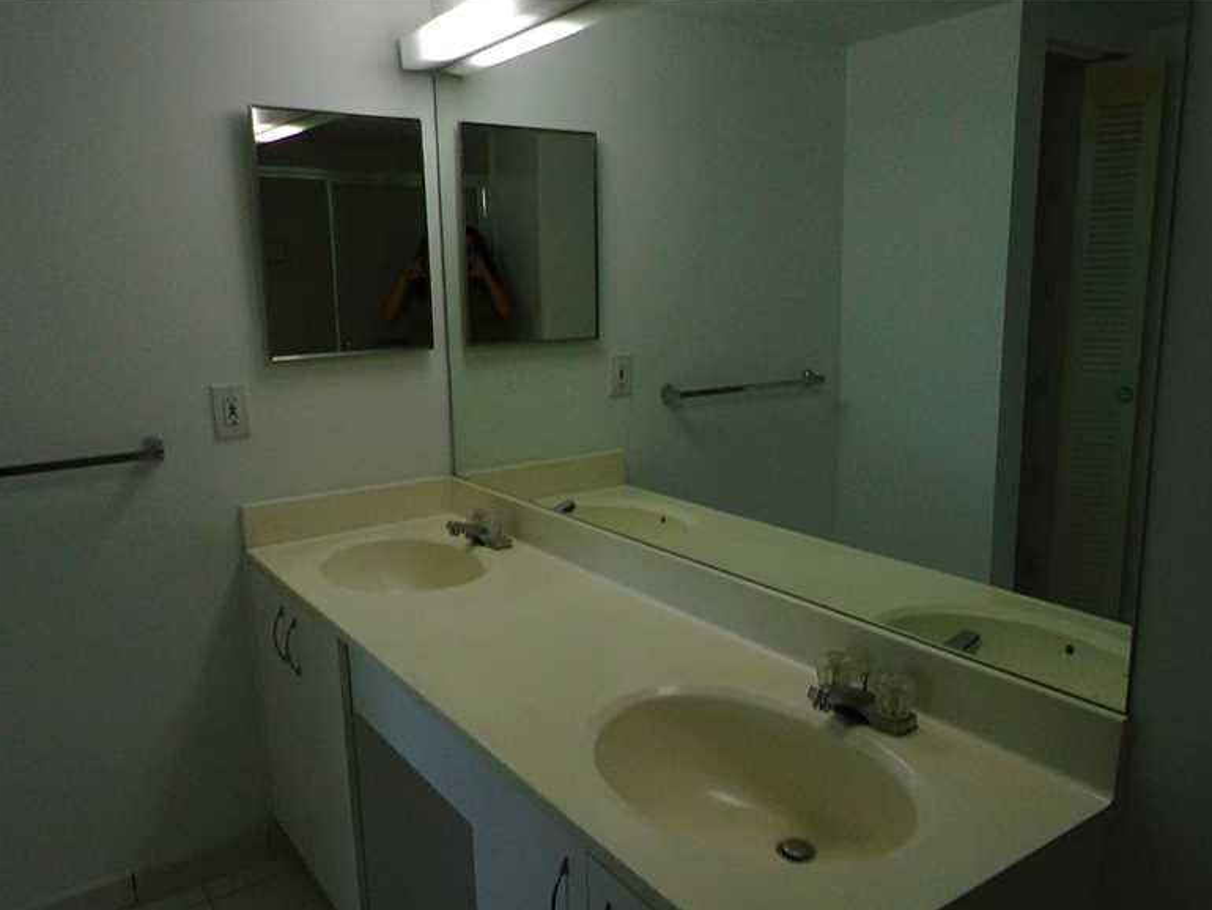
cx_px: 617
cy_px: 464
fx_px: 946
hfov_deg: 65.3
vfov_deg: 51.4
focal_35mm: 27
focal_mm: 4.6
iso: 400
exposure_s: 1/100
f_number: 3.2
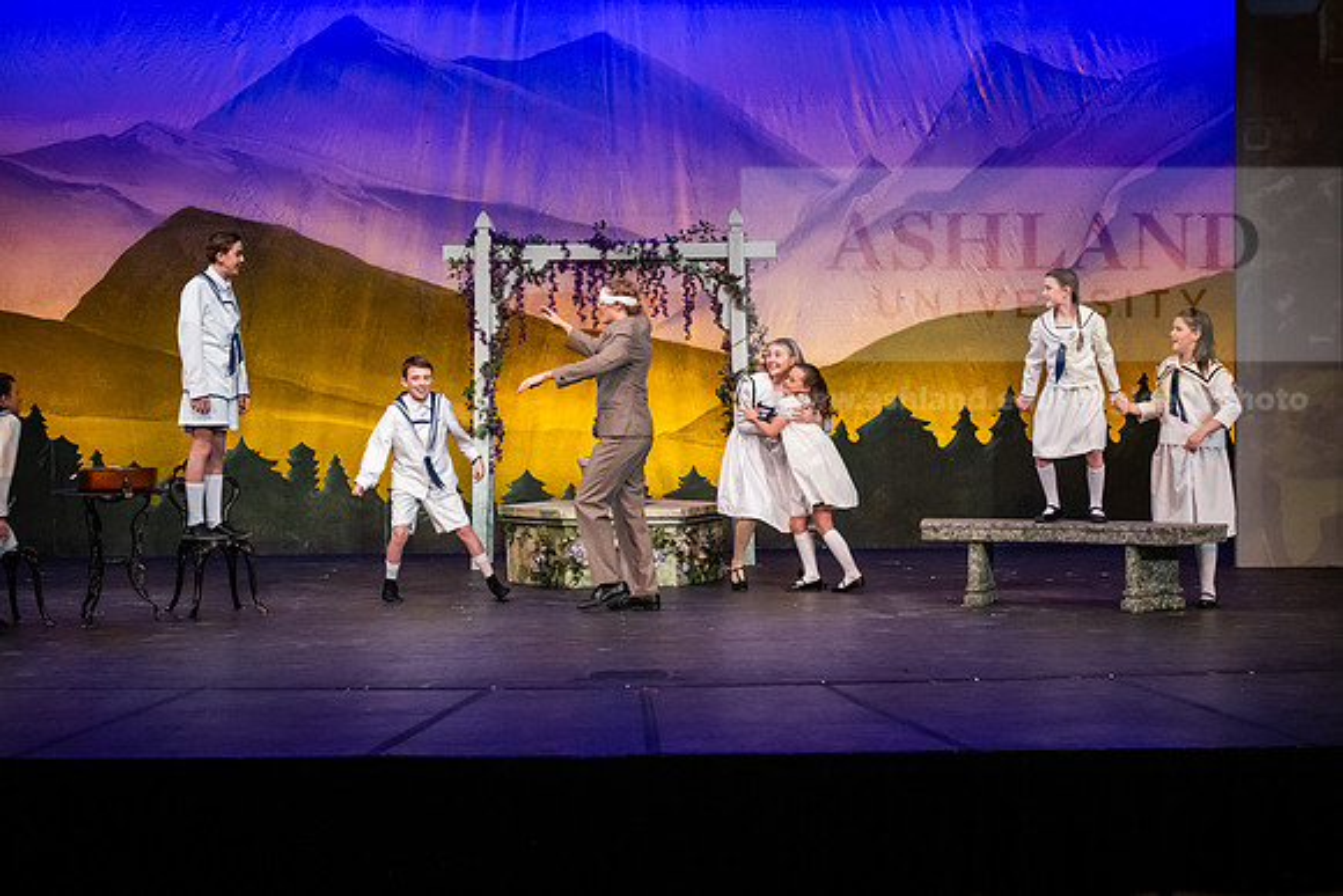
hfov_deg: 24.8
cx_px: 672
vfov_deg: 16.7
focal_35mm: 82
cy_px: 448
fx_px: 3060
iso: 4000
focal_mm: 82
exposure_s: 1/320
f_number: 3.2
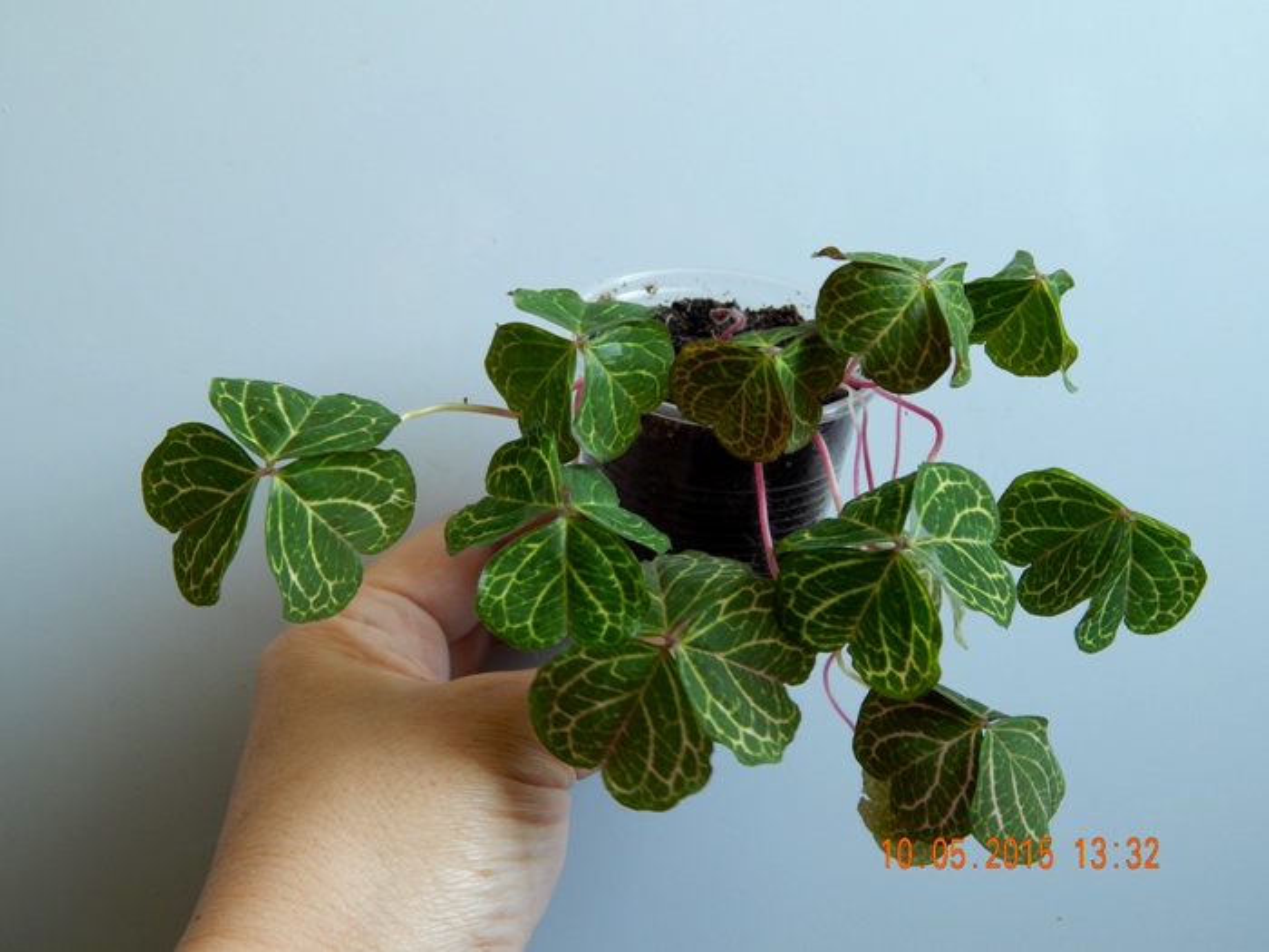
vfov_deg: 29.7
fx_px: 1796
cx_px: 634
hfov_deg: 38.9
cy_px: 476
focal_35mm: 49
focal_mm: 8.6
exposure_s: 1/30
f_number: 3.7
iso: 180
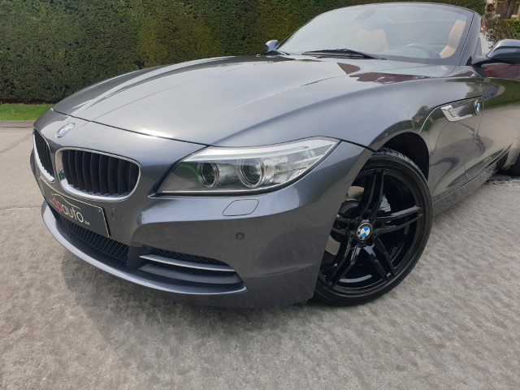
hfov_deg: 67.3
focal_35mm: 26
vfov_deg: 53.1
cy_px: 195
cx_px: 260
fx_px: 391
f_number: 2.4
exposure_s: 1/775
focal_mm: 4.3
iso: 50
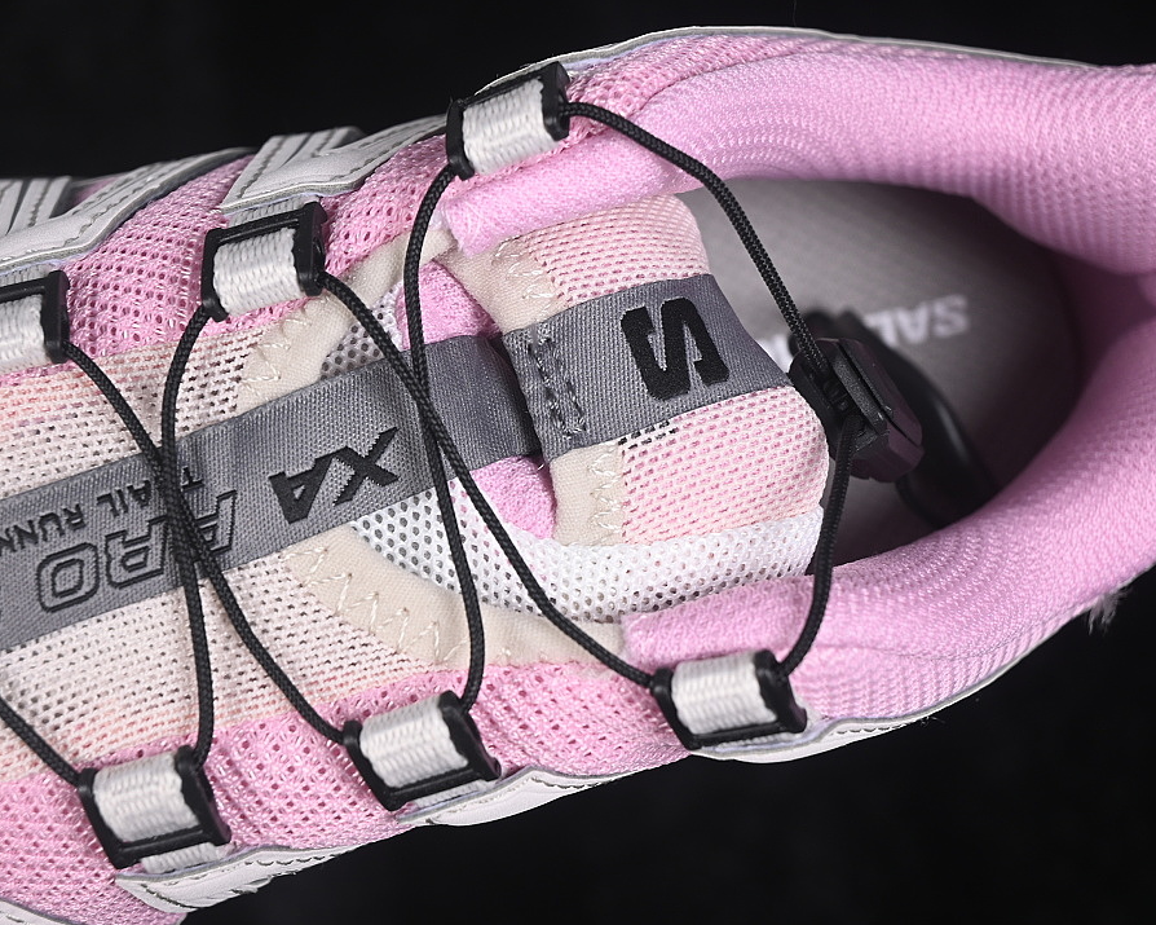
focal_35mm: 85
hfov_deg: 22.5
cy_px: 461
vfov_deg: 18.1
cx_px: 471
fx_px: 2908
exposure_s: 1/80
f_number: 7.1
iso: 160
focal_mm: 50
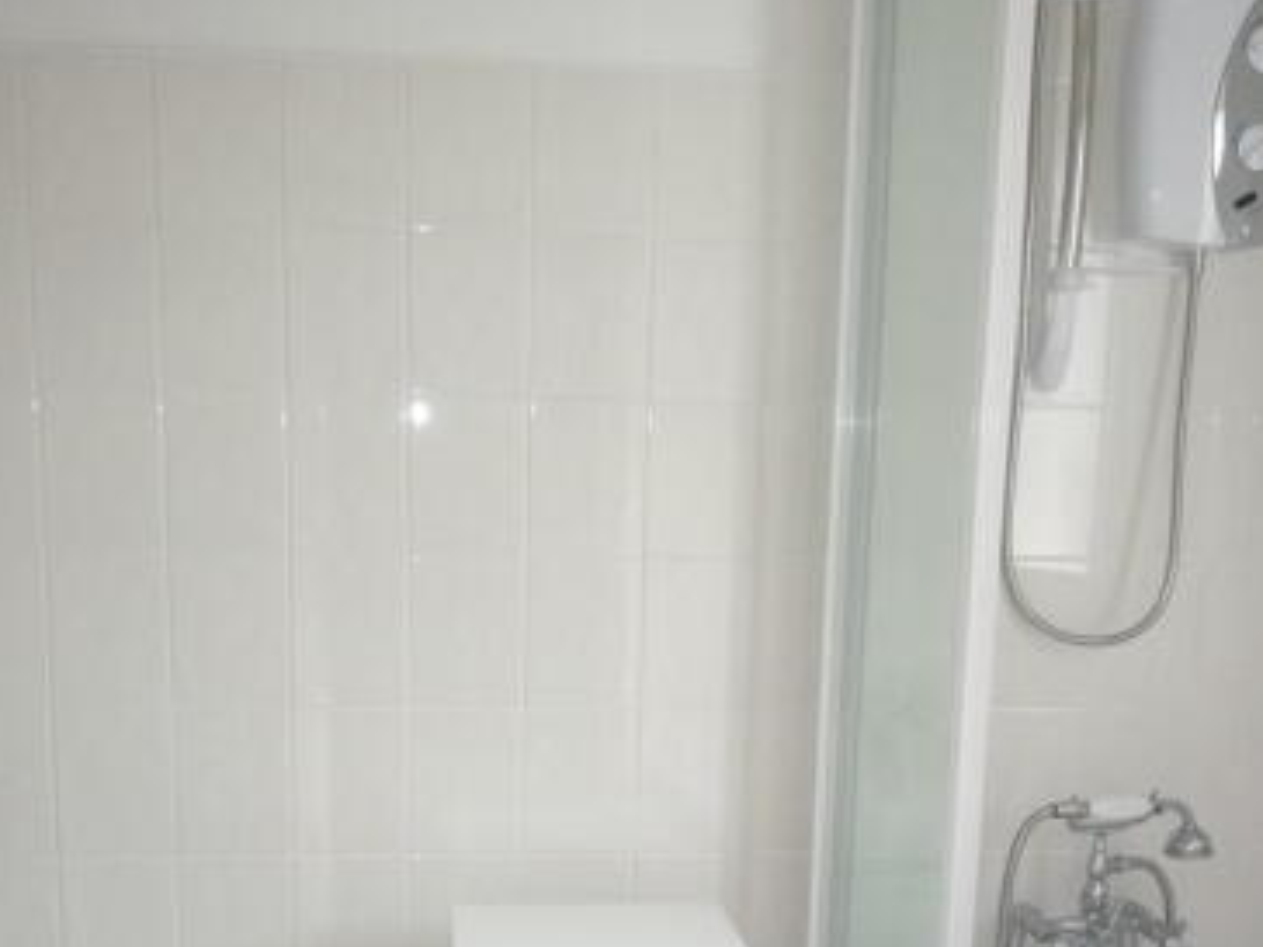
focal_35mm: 40
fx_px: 1459
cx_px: 543
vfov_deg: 35.1
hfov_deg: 46.7
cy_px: 720
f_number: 2.8
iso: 100
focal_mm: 4.4
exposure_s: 1/30
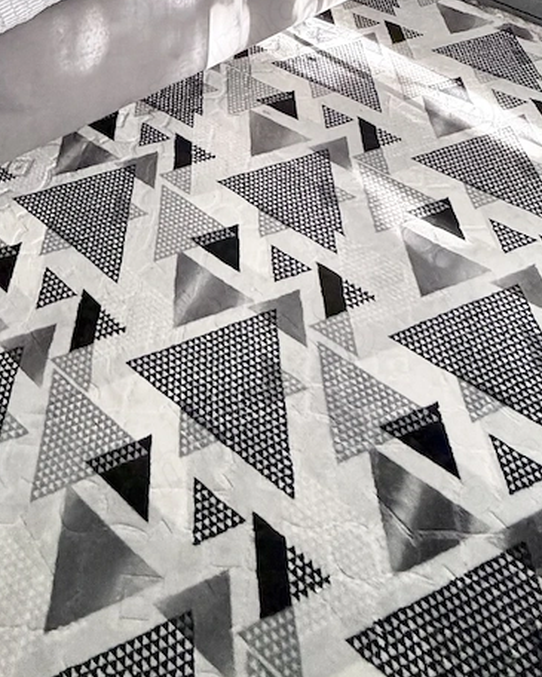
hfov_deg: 35.5
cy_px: -255
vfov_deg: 31.6
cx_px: 71
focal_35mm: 40
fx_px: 802
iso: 320
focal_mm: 2.22
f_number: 2.2
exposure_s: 1/105
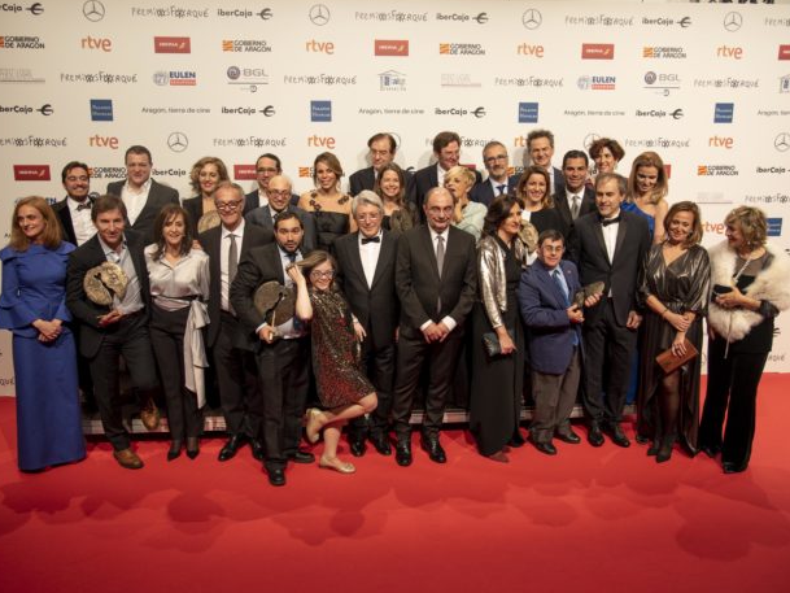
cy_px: 293
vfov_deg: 43.0
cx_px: 393
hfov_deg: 55.3
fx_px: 753
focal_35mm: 33
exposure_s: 1/200
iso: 400
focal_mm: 30
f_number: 4.5
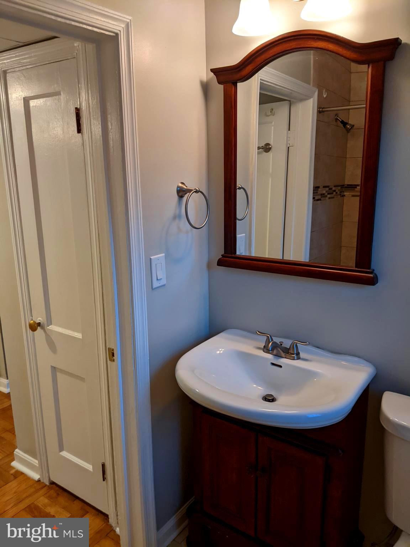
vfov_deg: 65.3
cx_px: 205
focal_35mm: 27
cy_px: 274
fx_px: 426
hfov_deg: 51.4
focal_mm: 4.44
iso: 167
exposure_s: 1/120
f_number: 1.8
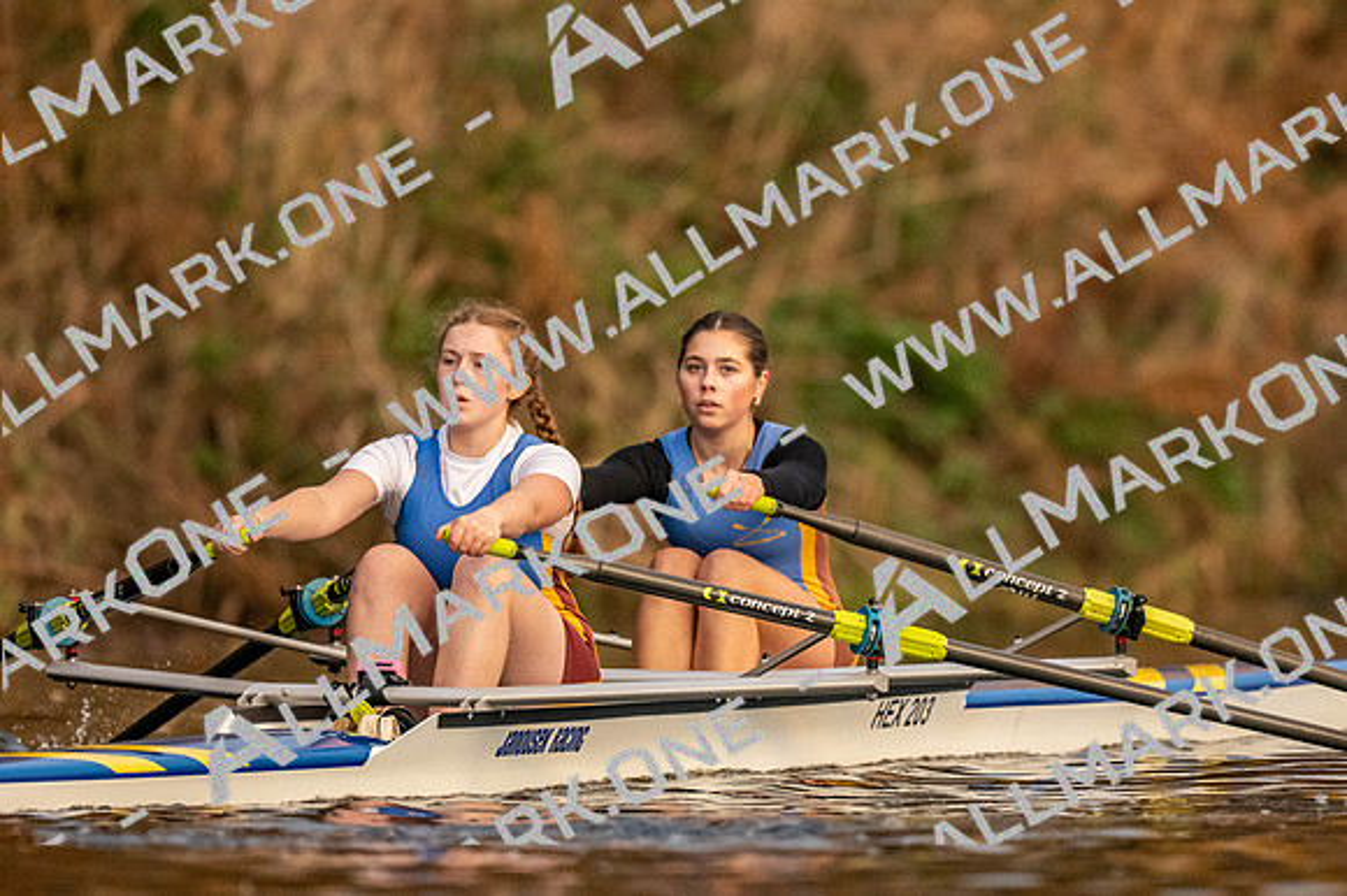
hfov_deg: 2.3
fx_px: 33655
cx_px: 674
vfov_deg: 1.5
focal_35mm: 900
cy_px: 448
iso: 3200
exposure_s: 1/2500
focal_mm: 600
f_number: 4
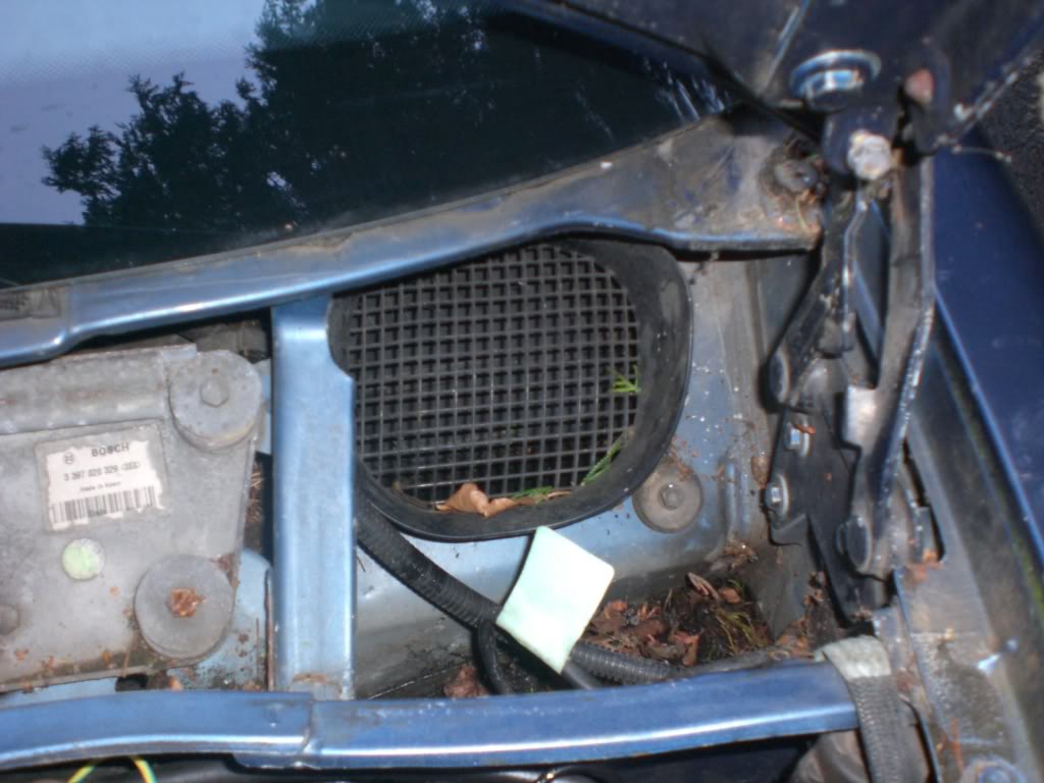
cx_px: 522
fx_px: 1146
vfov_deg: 37.7
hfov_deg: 49.0
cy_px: 392
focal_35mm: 38
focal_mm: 6.3
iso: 200
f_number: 3.1
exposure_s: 1/60
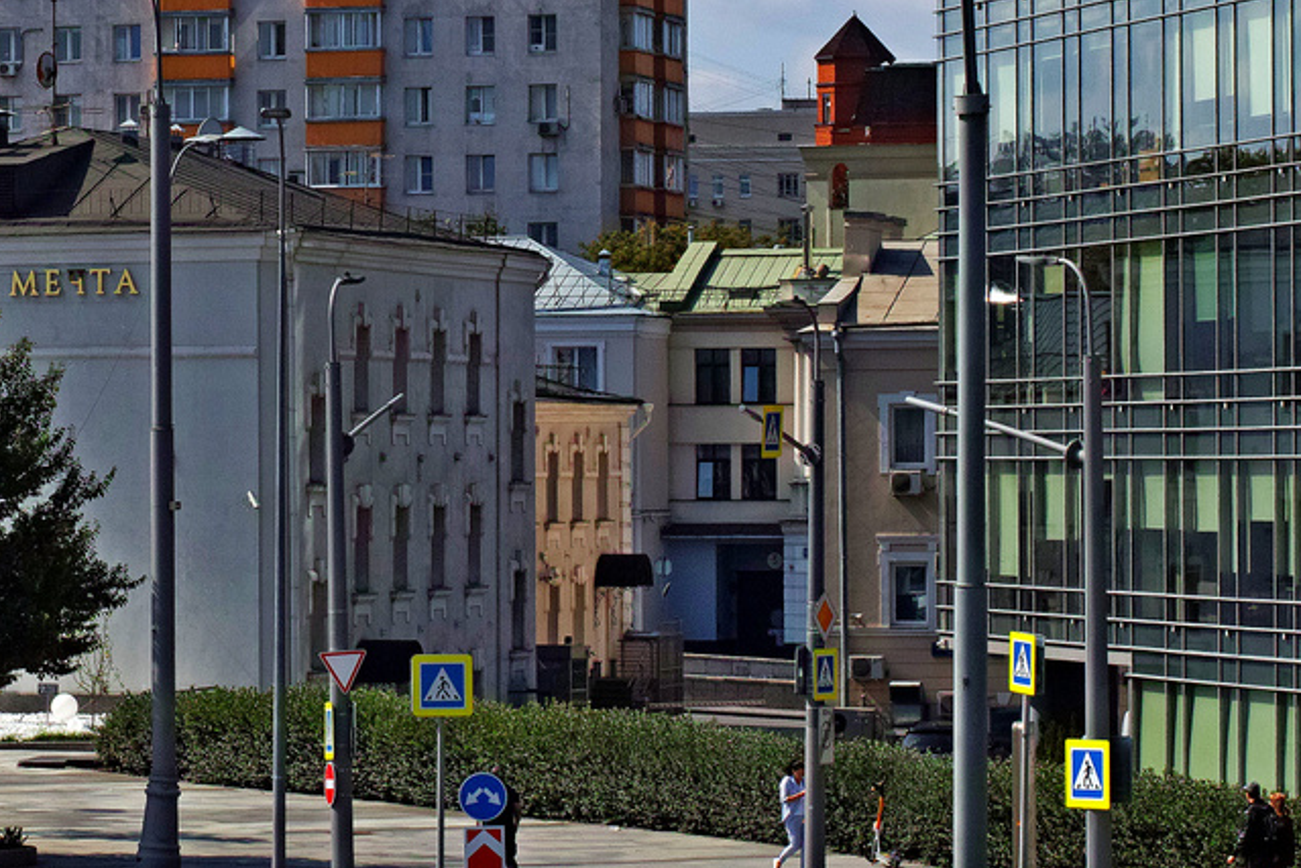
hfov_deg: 11.0
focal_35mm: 186
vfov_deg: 7.4
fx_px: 6721
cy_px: 401
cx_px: 140
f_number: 11
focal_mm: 50
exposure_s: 1/250
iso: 100
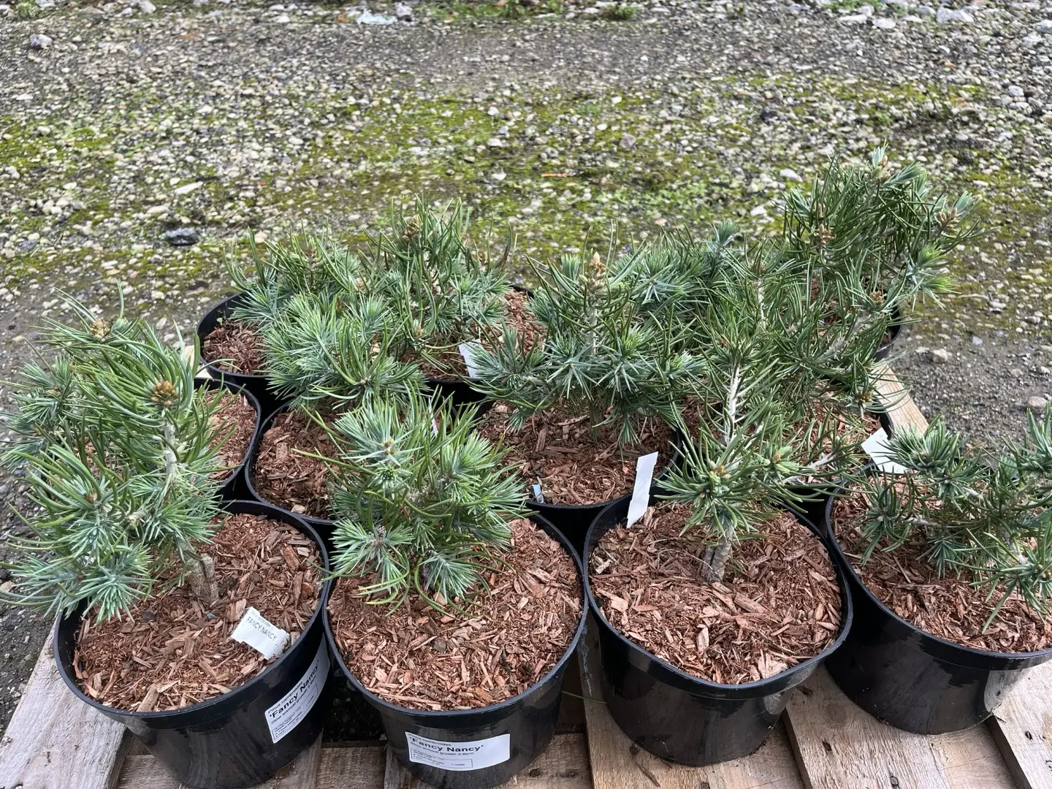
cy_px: 394
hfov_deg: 67.3
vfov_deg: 53.1
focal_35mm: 26
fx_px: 790
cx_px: 526
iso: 50
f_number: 1.6
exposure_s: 1/577
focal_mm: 5.1
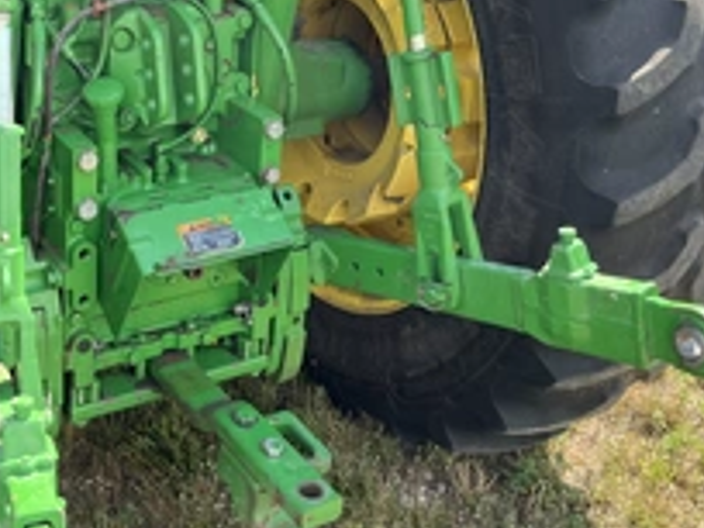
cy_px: 72
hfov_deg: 36.9
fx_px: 1037
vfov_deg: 27.7
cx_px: 204
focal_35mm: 51
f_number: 1.6
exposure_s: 1/418
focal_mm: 5.1
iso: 50
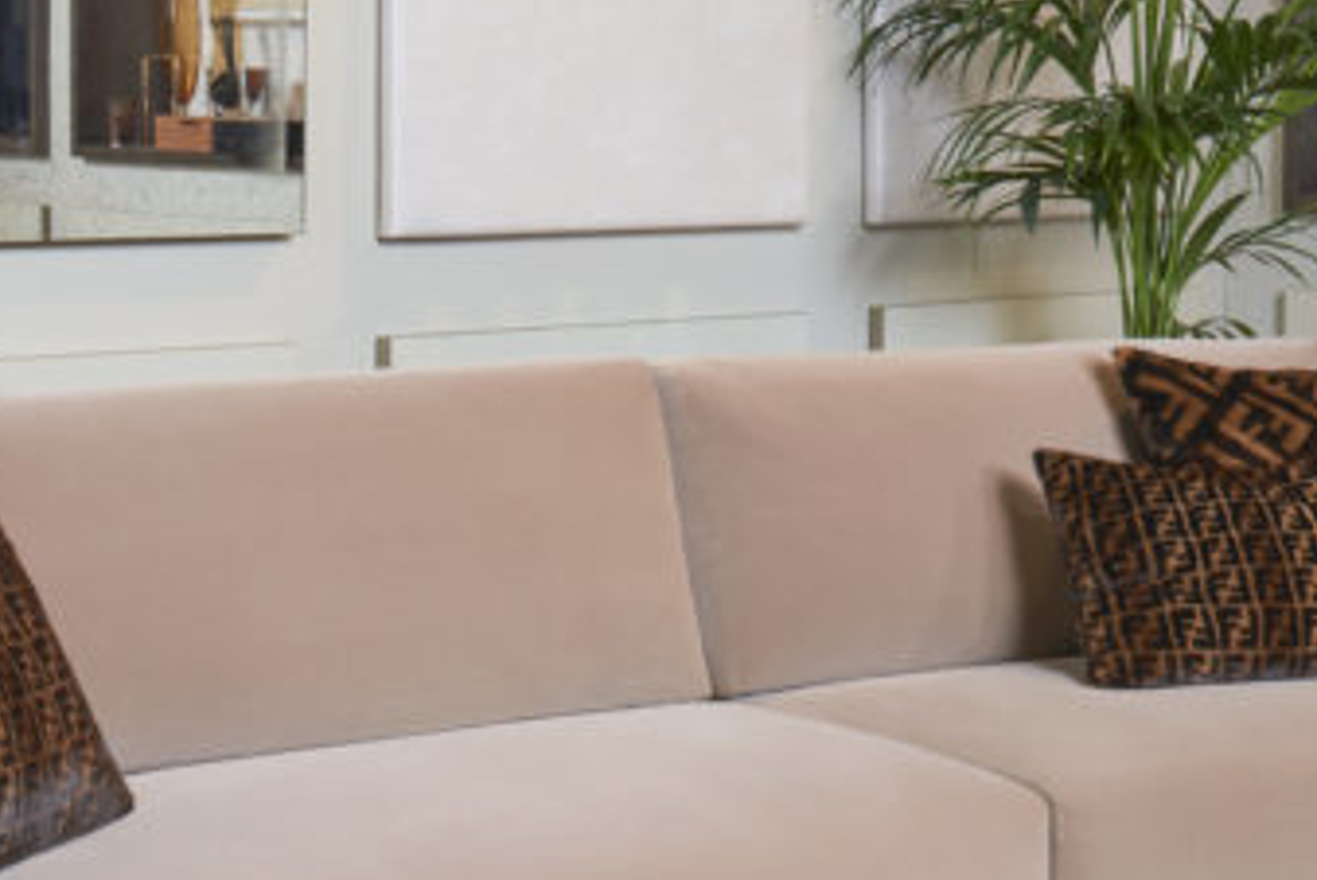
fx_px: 3881
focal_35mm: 106
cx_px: 316
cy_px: 543
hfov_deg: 19.1
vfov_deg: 12.9
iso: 100
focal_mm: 35
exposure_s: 1/2
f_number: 2
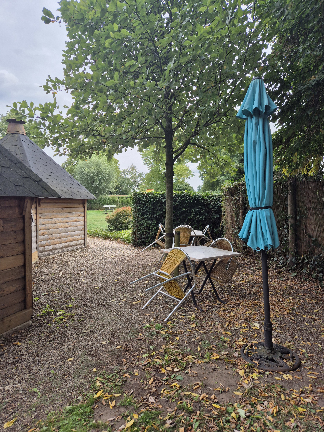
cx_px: 162
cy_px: 216
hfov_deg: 58.9
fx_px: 287
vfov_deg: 73.9
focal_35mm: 23
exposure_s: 1/1176
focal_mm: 5.4
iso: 25
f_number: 1.8
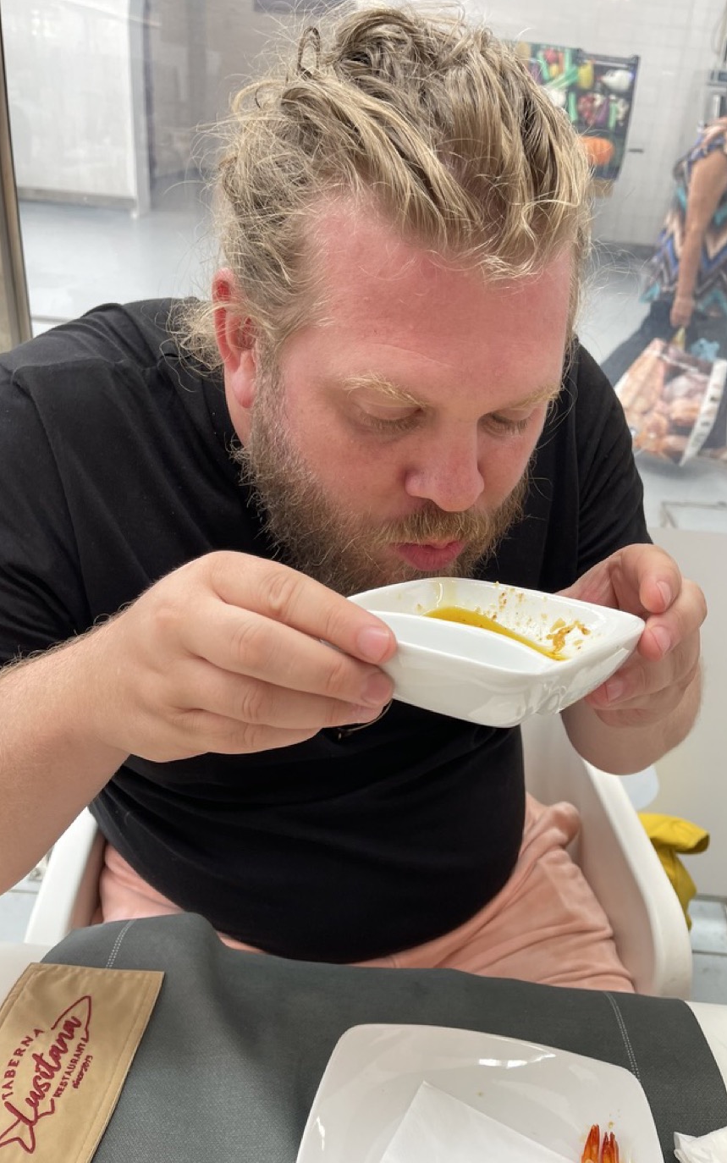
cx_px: 417
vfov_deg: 68.4
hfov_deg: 45.9
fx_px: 856
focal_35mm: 27
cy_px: 577
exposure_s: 1/121
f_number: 1.6
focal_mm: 5.1
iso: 125
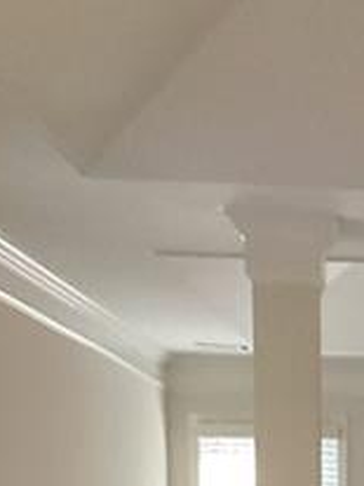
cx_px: 573
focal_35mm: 115
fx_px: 1614
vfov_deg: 15.8
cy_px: 711
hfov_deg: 12.2
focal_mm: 3.3
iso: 250
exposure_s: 1/40
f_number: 2.4
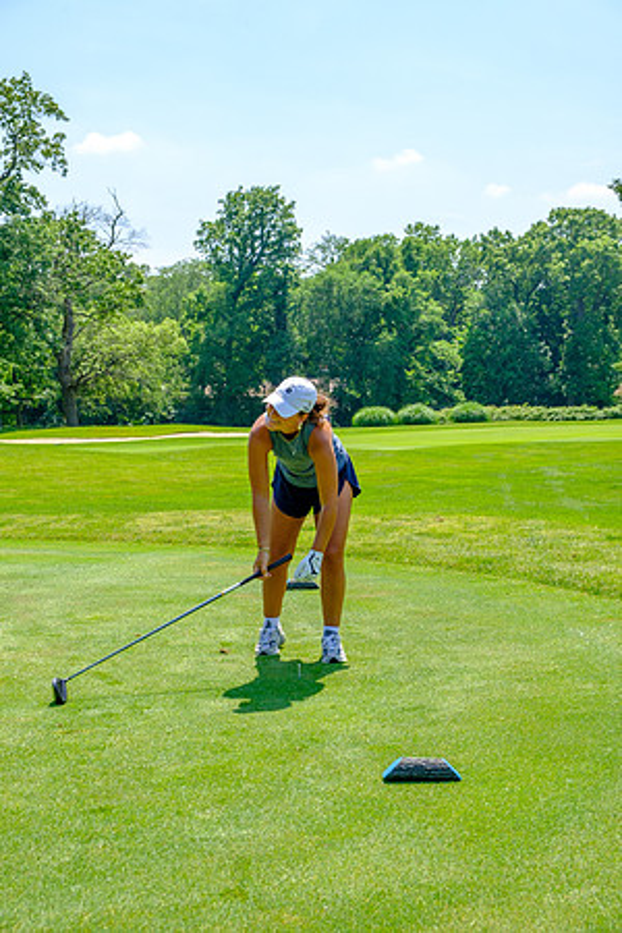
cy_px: 466
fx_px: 1399
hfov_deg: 25.1
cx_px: 311
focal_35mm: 54
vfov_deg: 36.9
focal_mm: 35.8
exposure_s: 1/320
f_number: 5.6
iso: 200
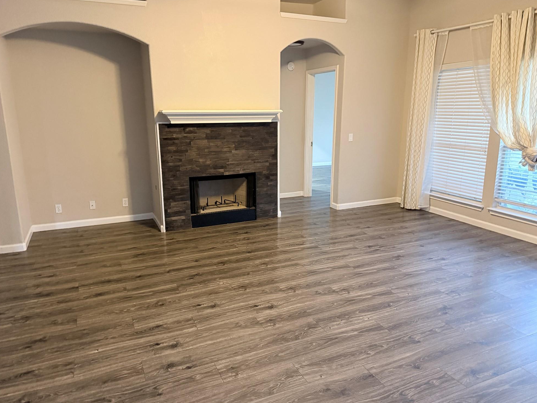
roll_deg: +1.5
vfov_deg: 54.9
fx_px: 388
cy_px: 198
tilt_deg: -10.2
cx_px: 259
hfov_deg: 69.4
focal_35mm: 25
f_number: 1.78
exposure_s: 1/40
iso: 1000
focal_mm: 6.76
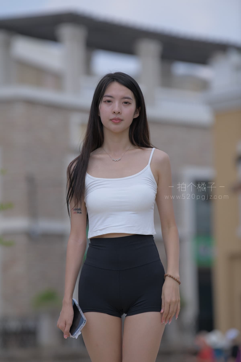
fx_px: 2008
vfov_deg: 10.3
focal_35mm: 200
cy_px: 181
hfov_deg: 6.9
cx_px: 120
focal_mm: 200
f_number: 4
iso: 110
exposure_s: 1/1000
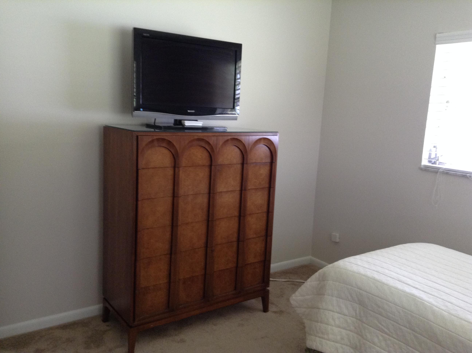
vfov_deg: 42.8
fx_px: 449
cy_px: 176
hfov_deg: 55.4
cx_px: 236
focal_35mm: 33
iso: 100
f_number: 2.4
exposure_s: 1/24
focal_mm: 3.3
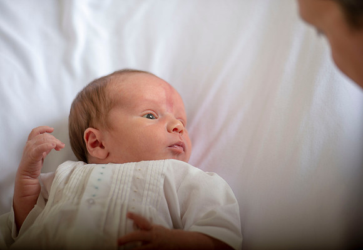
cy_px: 125
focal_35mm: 205
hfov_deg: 9.9
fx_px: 2092
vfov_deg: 6.8
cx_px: 175
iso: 80
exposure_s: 1/250
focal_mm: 200
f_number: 2.8
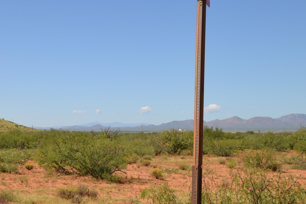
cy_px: 121
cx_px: 34
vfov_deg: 20.3
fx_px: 570
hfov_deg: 28.9
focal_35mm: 67
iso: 100
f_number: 8
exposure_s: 1/250
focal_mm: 24
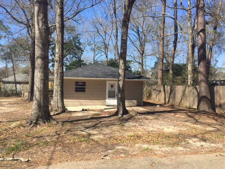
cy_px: 84
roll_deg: -1.7
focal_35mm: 29
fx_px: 188
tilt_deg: -1.1
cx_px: 112
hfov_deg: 61.7
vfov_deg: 48.2
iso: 32
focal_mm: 4.15
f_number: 2.2
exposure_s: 1/1199
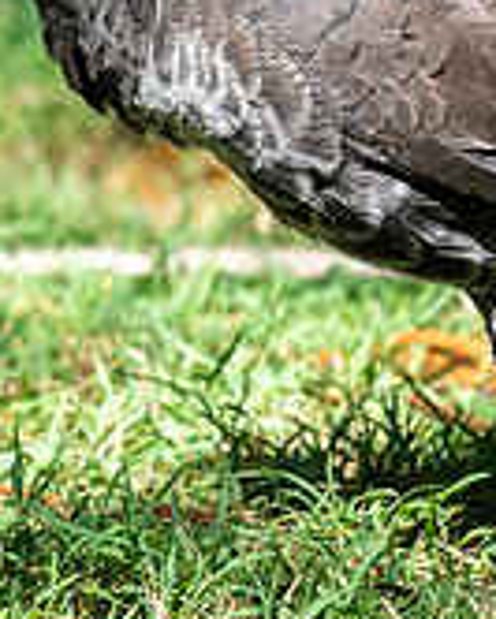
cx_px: 458
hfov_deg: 1.1
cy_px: 25
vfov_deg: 1.4
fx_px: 24988
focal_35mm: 1363
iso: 900
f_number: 5.6
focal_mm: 360
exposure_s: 1/1000
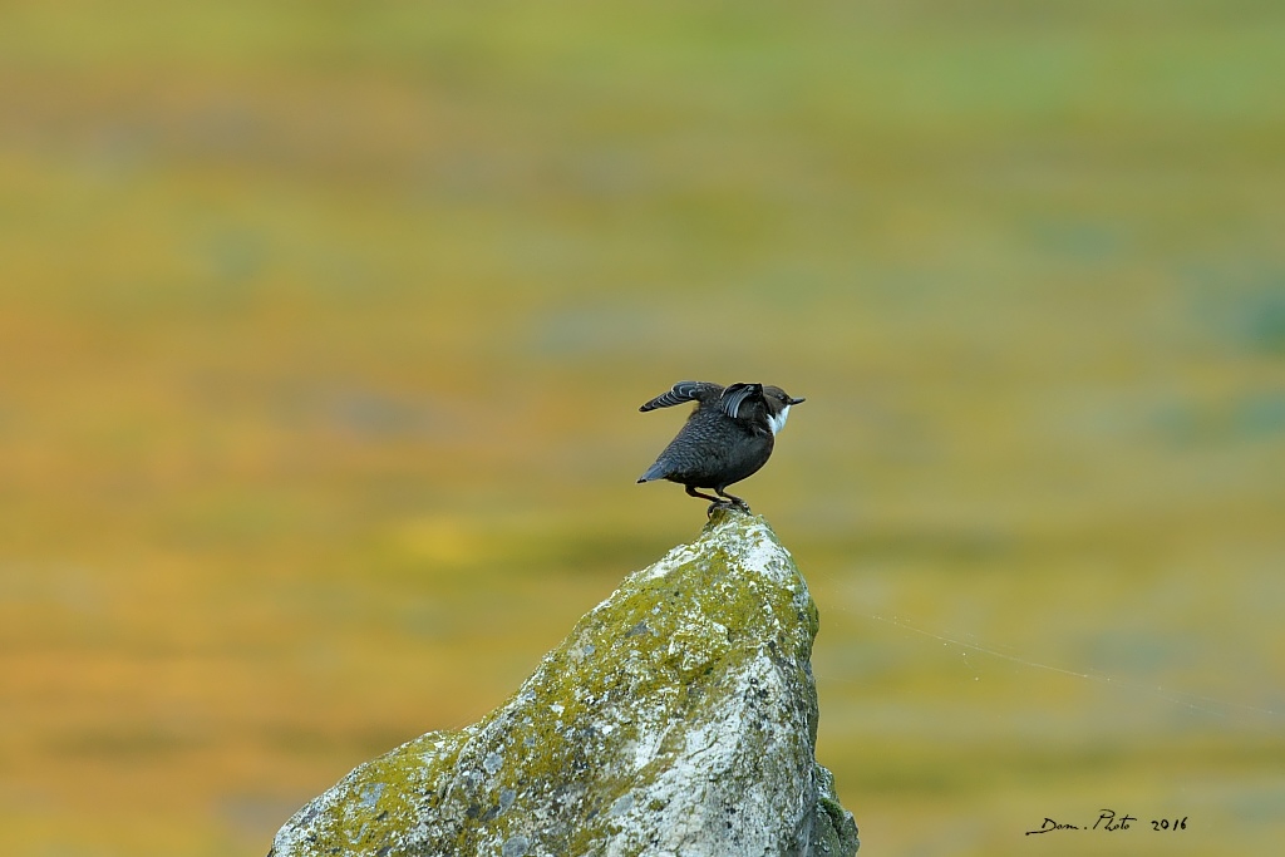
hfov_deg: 4.1
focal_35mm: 500
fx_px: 17849
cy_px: 428
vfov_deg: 2.8
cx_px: 642
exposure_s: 1/1000
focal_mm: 500
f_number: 5
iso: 1600
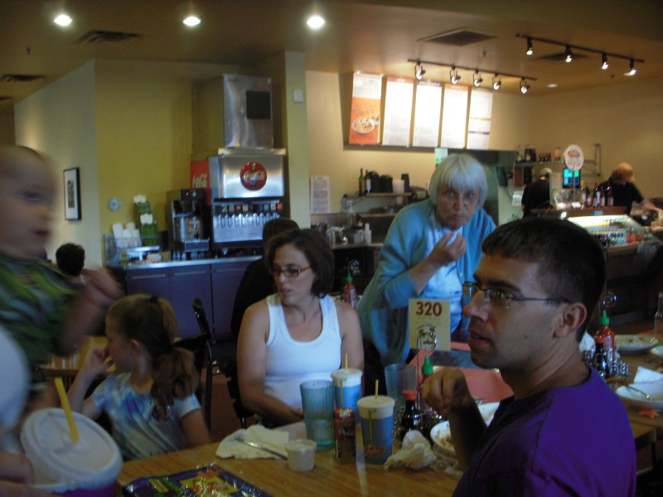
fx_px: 728
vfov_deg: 37.7
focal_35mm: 38
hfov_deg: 49.0
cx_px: 332
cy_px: 248
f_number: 3.3
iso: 200
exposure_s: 1/13
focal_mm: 6.3
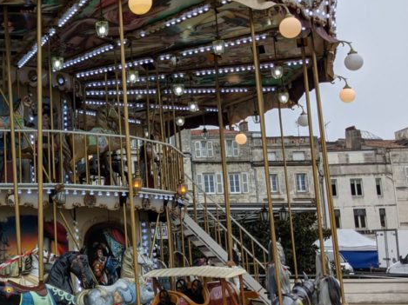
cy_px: 116
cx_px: 10
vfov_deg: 24.7
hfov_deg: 30.6
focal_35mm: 59
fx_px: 695
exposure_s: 1/468
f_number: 1.73
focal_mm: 4.38
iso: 53
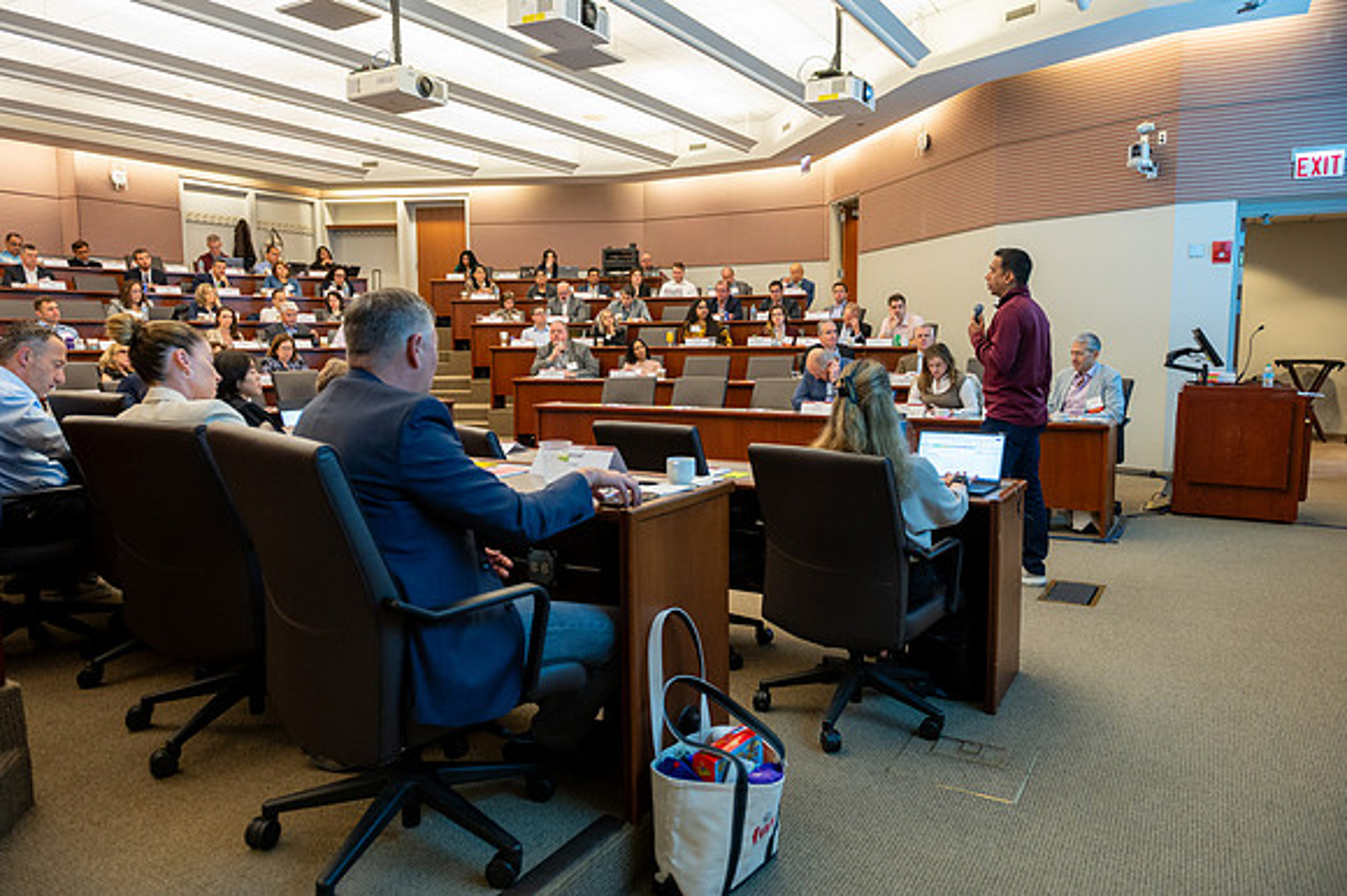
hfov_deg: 73.7
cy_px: 448
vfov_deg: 53.0
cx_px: 674
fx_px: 898
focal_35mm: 24
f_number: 4
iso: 1250
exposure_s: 1/80
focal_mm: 24
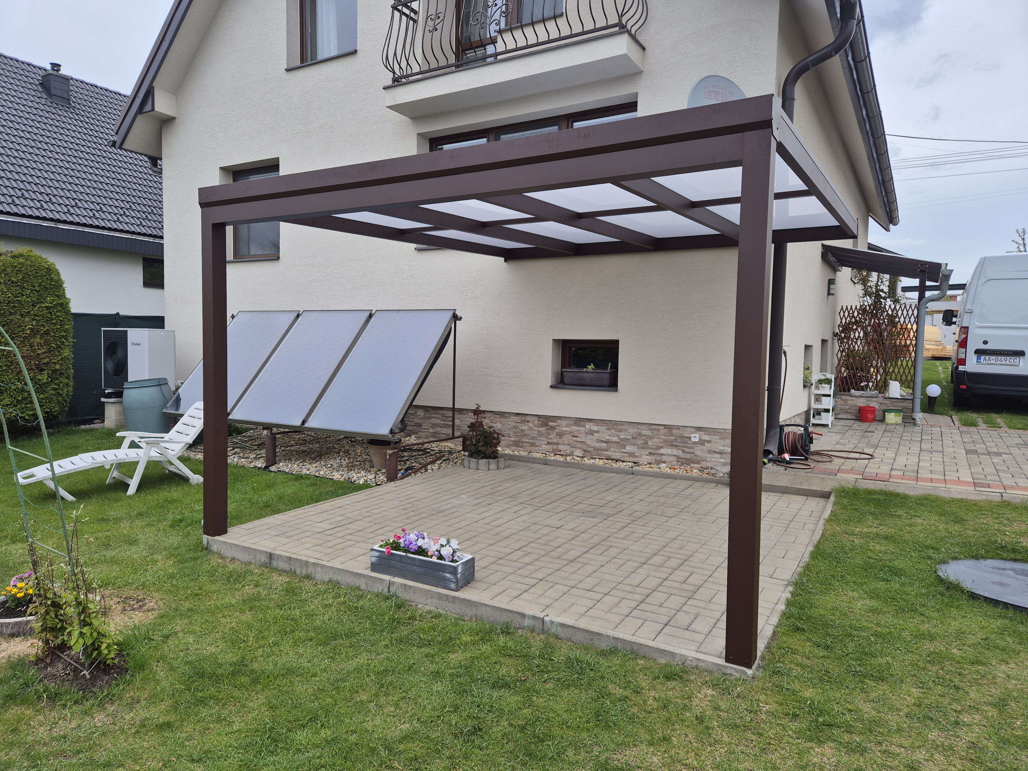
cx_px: 514
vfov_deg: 58.9
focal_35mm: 23
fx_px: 683
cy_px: 386
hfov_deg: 73.9
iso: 40
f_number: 1.8
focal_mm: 5.4
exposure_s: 1/180
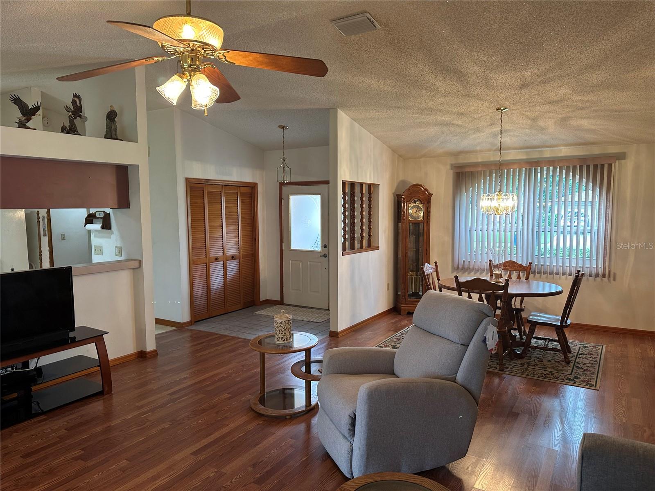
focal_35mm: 24
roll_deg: +0.4
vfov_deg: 56.8
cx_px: 328
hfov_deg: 71.6
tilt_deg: -4.6
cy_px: 246
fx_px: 454
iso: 160
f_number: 1.78
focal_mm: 6.86
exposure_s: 1/60
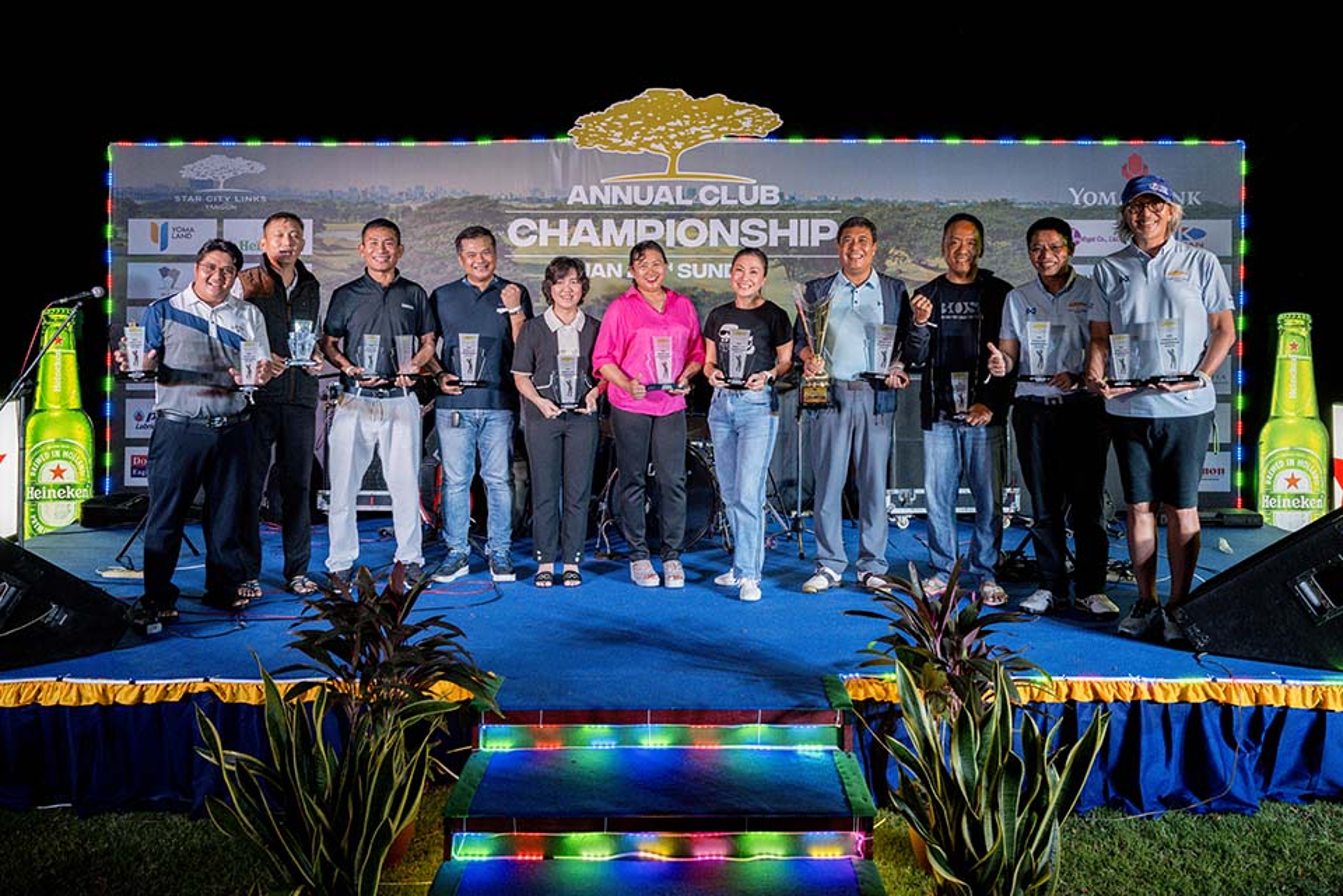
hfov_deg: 62.8
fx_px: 1100
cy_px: 448
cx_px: 672
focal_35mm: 30
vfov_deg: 44.3
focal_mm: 29.5
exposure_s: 1/200
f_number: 5.6
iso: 1100
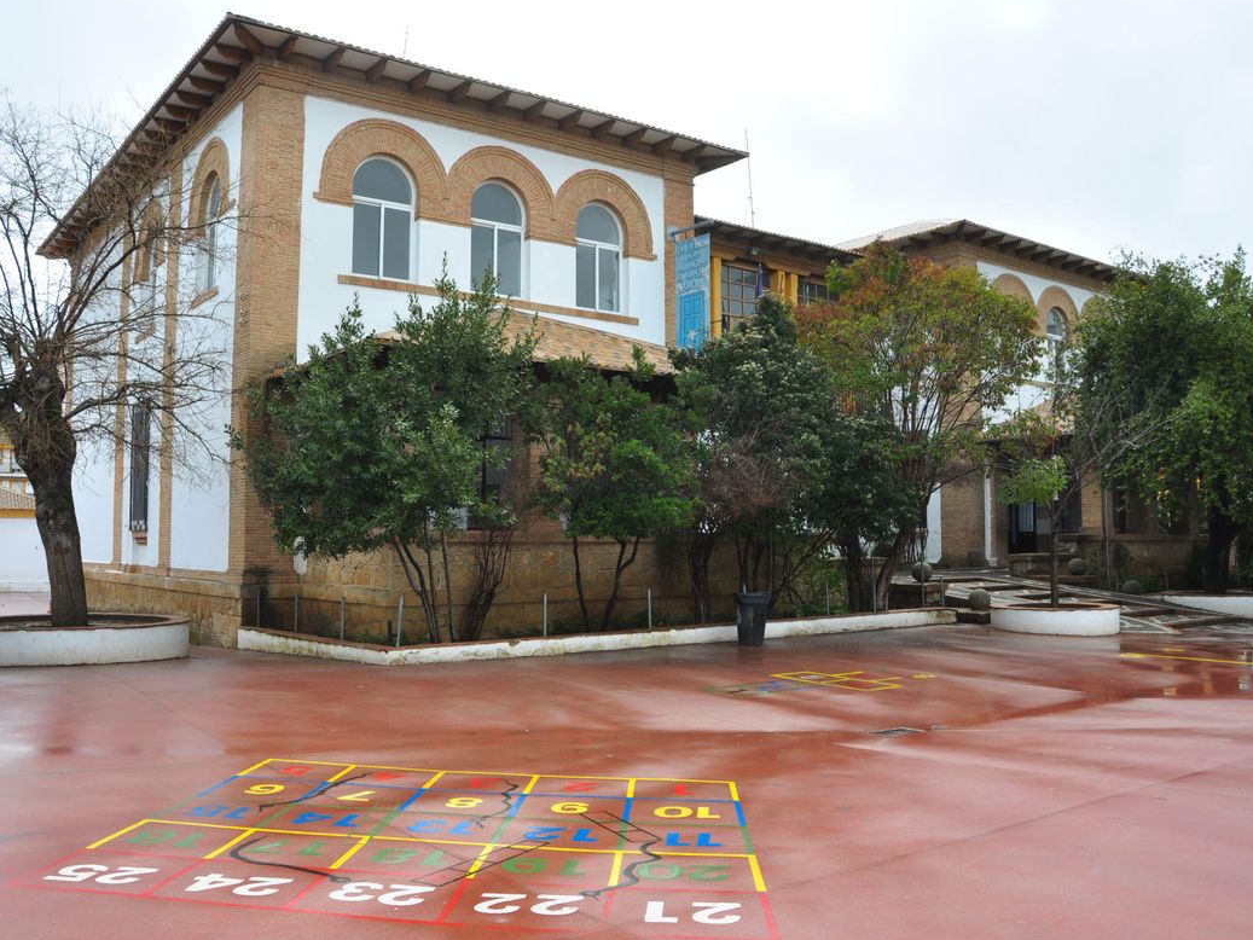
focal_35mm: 30
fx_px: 1086
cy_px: 477
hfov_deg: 59.9
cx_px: 608
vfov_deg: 46.8
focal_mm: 18
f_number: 8
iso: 200
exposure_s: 1/320
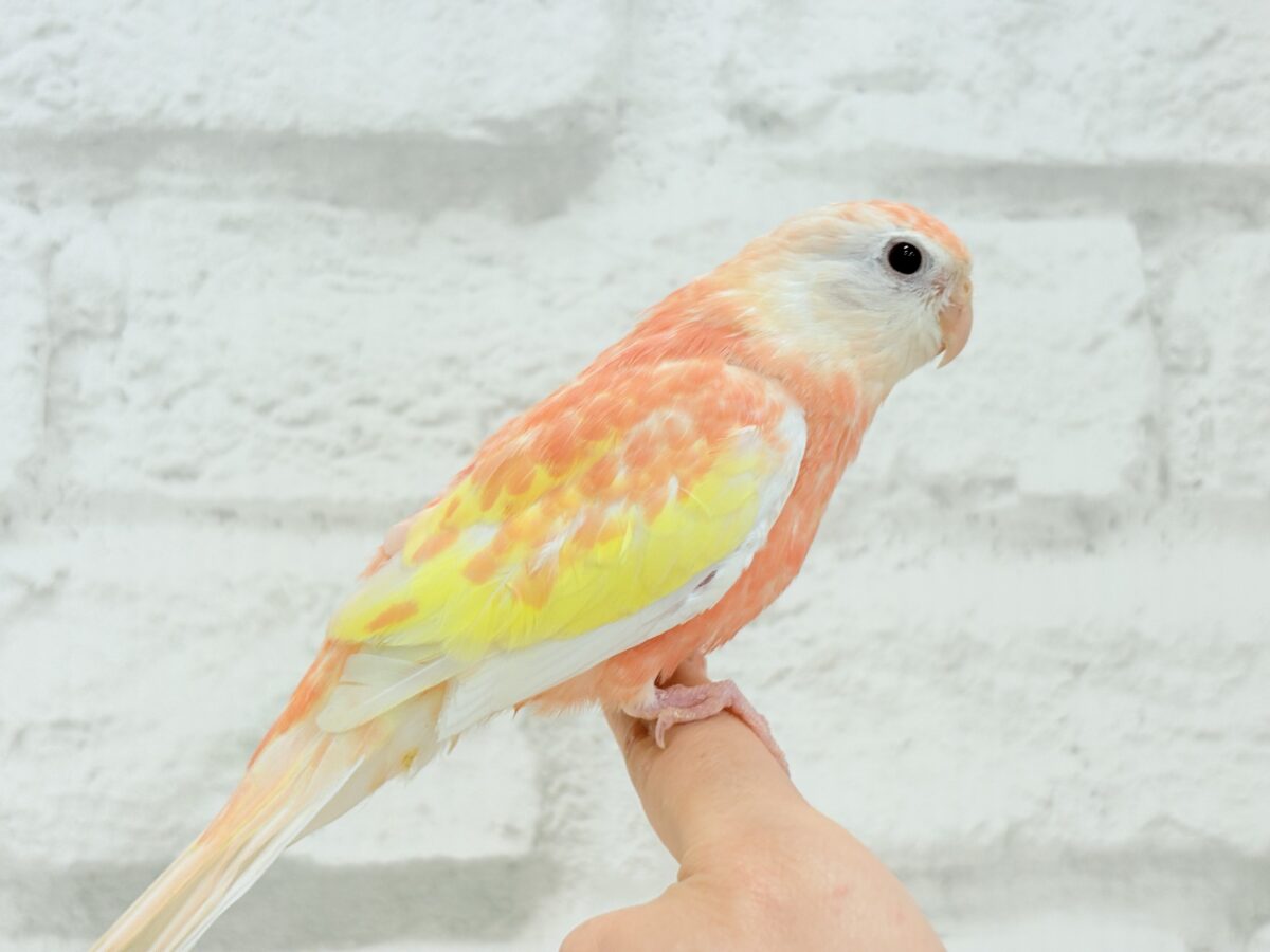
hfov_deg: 36.8
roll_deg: +0.2
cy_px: 476
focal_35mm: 52
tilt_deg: +0.1
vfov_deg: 28.0
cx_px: 635
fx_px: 1908
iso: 40
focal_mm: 5.96
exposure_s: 1/50
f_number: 1.6
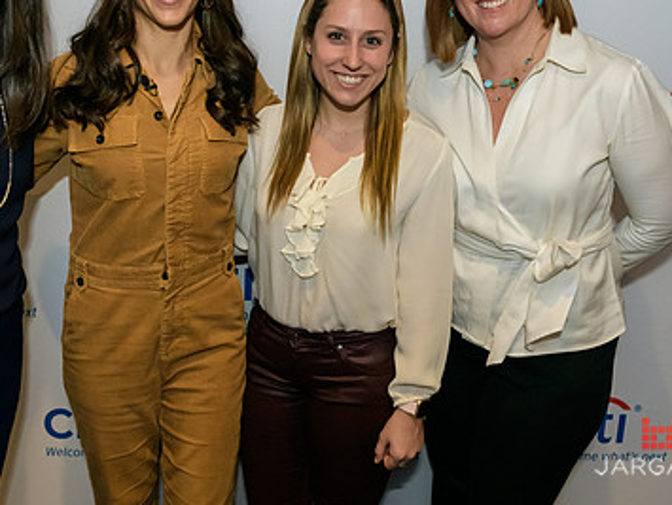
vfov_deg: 32.1
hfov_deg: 41.9
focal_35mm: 45
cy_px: 183
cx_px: 280
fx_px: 874
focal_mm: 26
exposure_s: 1/125
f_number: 5
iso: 1600
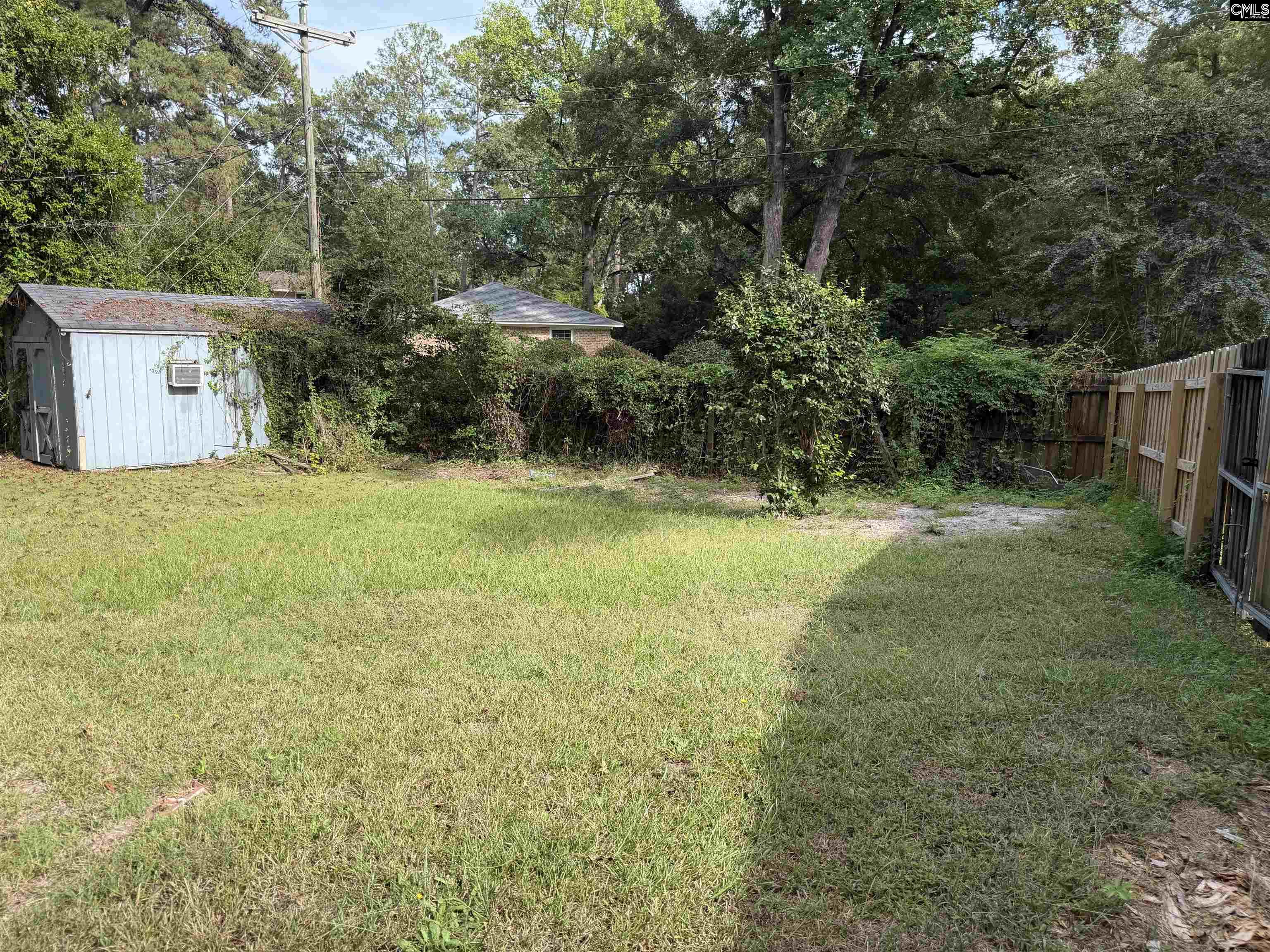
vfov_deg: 56.8
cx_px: 635
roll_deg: -0.6
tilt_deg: -7.9
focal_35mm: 24
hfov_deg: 71.6
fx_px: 881
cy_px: 476
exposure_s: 1/1292
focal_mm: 6.76
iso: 80
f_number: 1.78
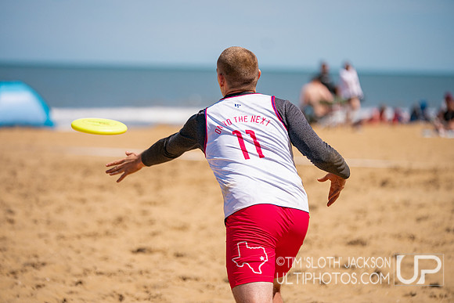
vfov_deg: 8.5
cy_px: 152
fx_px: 2031
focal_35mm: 161
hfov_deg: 12.8
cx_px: 227
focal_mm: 161
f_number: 2.8
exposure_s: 1/8000
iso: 400
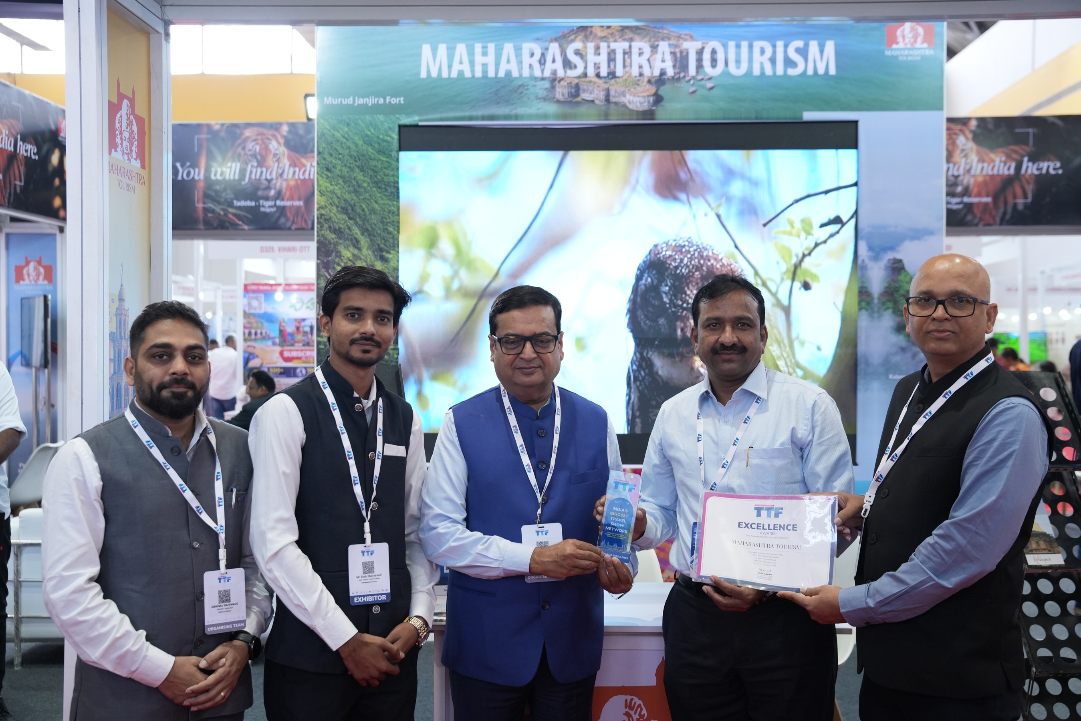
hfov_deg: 46.3
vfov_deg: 31.8
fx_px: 1264
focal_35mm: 42
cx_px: 547
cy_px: 353
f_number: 4
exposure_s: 1/160
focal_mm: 41.1
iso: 1600
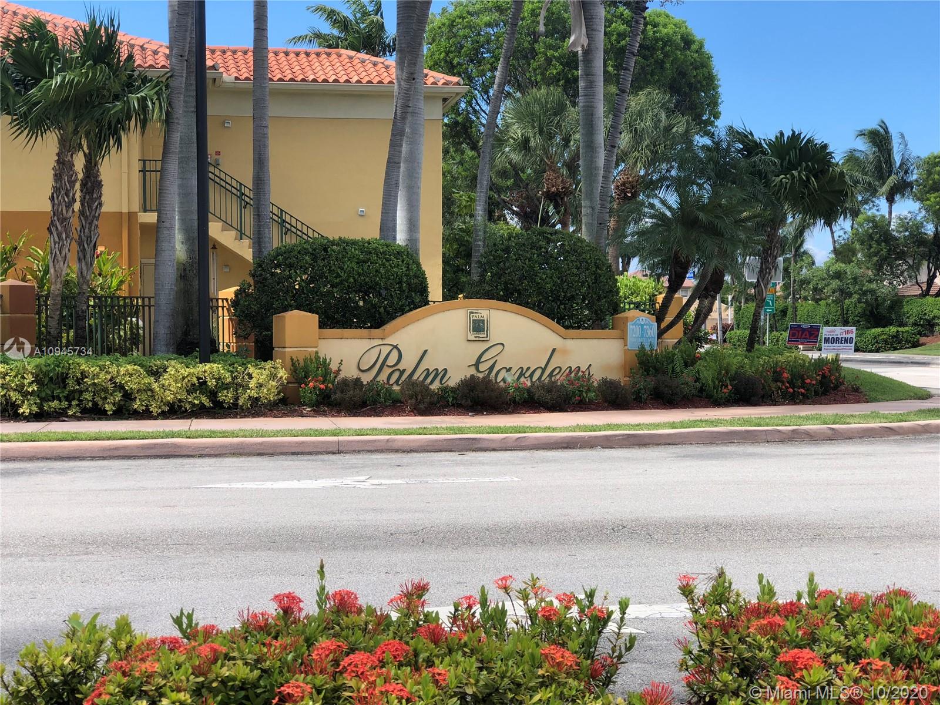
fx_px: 1548
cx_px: 470
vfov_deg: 25.7
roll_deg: -0.2
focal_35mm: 57
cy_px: 352
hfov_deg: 33.8
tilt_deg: -3.4
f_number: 2.8
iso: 20
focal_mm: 6.6
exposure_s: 1/430
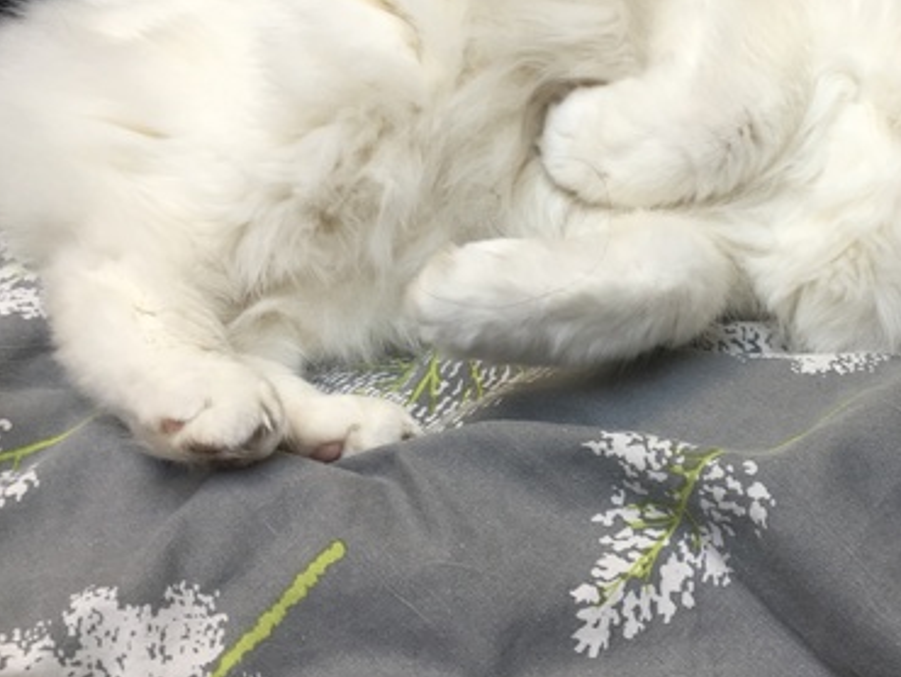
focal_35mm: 47
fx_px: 1224
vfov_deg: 30.8
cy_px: 263
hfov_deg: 39.6
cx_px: 643
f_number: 2.2
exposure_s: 1/50
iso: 32
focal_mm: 4.15
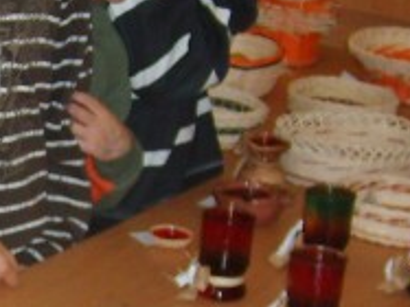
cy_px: 246
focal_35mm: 150
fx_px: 1775
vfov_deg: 9.9
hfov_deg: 12.5
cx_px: -215
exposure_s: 1/45
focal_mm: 5.8
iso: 100
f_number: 2.8
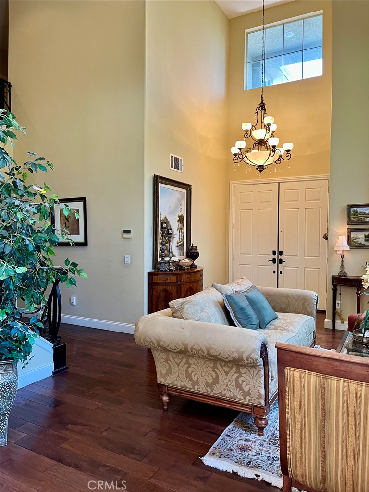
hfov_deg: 53.1
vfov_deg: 67.3
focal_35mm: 26
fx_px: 370
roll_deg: -0.6
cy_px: 246
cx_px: 184
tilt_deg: -2.5
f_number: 1.6
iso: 100
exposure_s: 1/60
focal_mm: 5.1
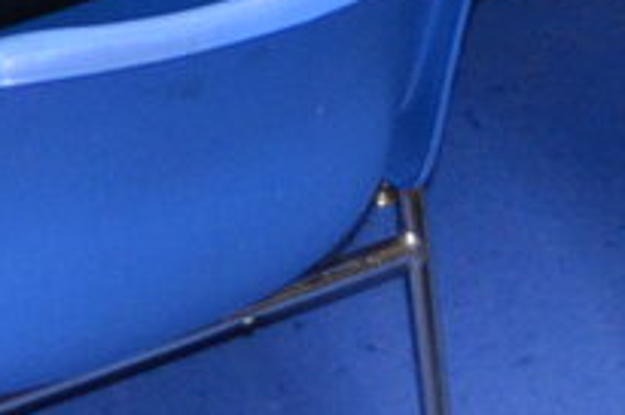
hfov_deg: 8.5
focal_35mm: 242
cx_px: -15
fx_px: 4195
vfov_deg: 5.2
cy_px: -1080
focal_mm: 22
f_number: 4
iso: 1250
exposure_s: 1/60
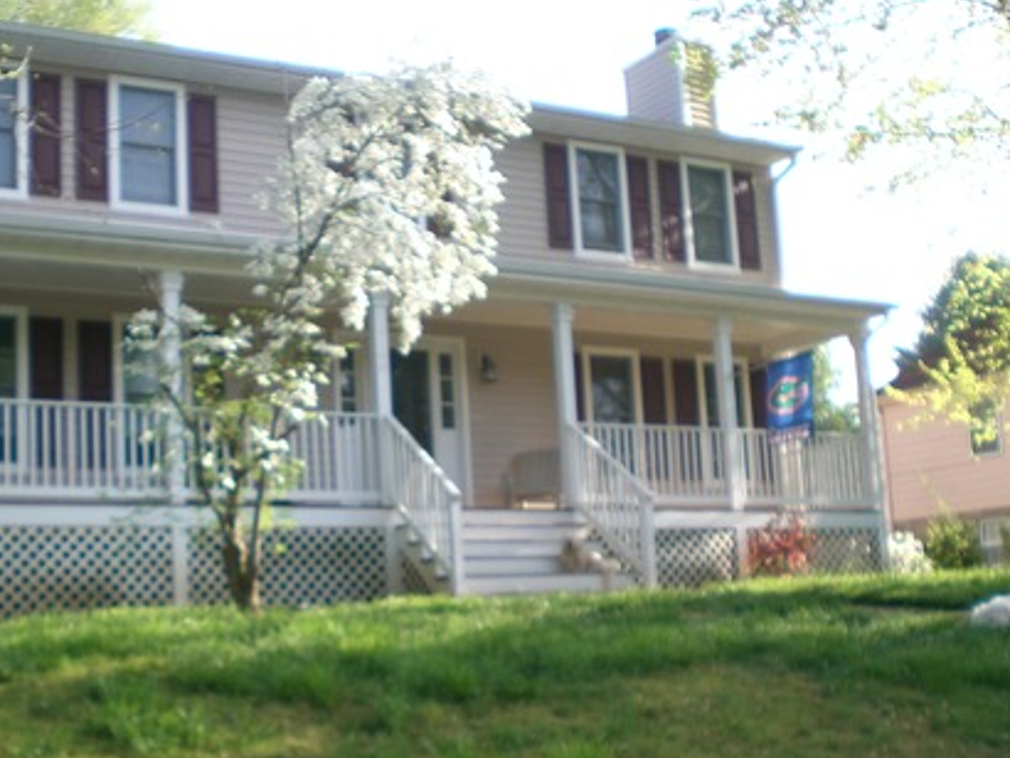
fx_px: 1460
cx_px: 409
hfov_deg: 38.0
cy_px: 486
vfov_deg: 29.0
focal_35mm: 50
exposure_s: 1/160
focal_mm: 6.3
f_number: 3.1
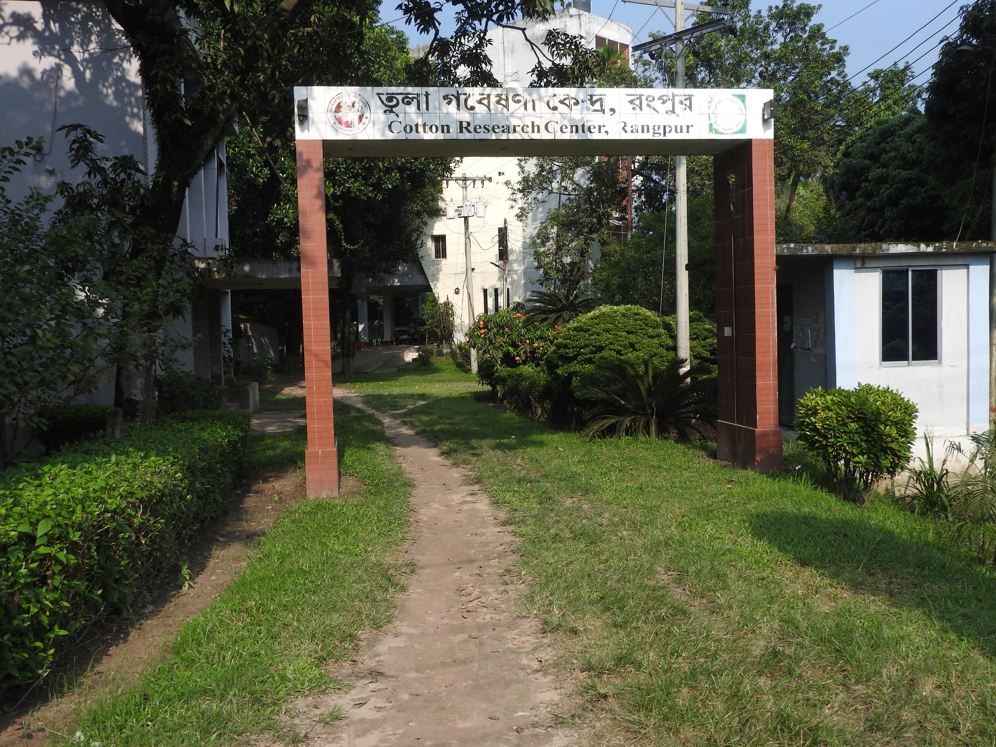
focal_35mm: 35
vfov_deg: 40.7
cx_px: 498
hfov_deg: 52.6
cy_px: 374
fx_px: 1007
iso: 100
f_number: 3.8
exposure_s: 1/1000
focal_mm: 6.3
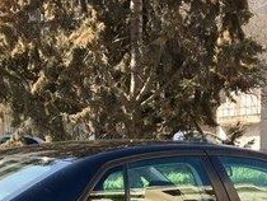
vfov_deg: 15.3
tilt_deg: -8.9
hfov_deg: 21.5
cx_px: 120
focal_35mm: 91
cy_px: 283
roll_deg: +0.4
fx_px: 703
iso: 25
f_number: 2.2
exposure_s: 1/418
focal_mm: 4.15
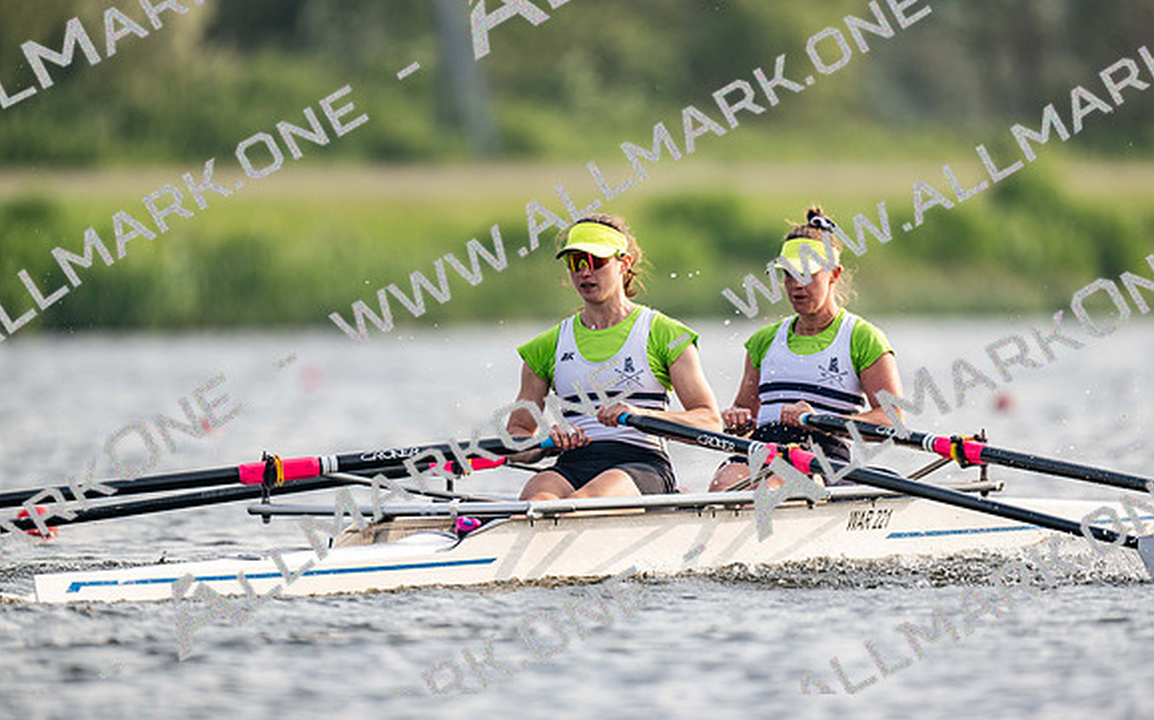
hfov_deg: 3.4
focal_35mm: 614
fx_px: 19307
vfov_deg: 2.1
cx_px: 577
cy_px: 352
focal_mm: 600
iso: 360
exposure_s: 1/2500
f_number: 4
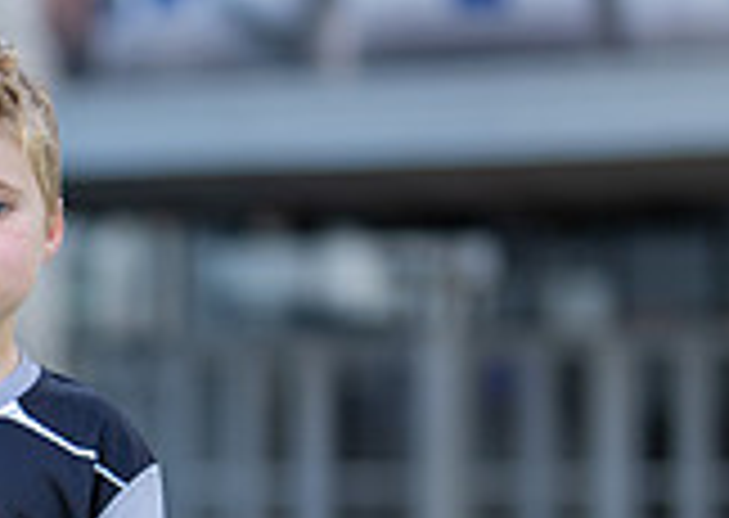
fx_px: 4566
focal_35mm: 221
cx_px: -29
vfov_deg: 6.4
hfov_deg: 9.1
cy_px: 613
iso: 100
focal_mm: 50
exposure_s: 1/2000
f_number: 1.2
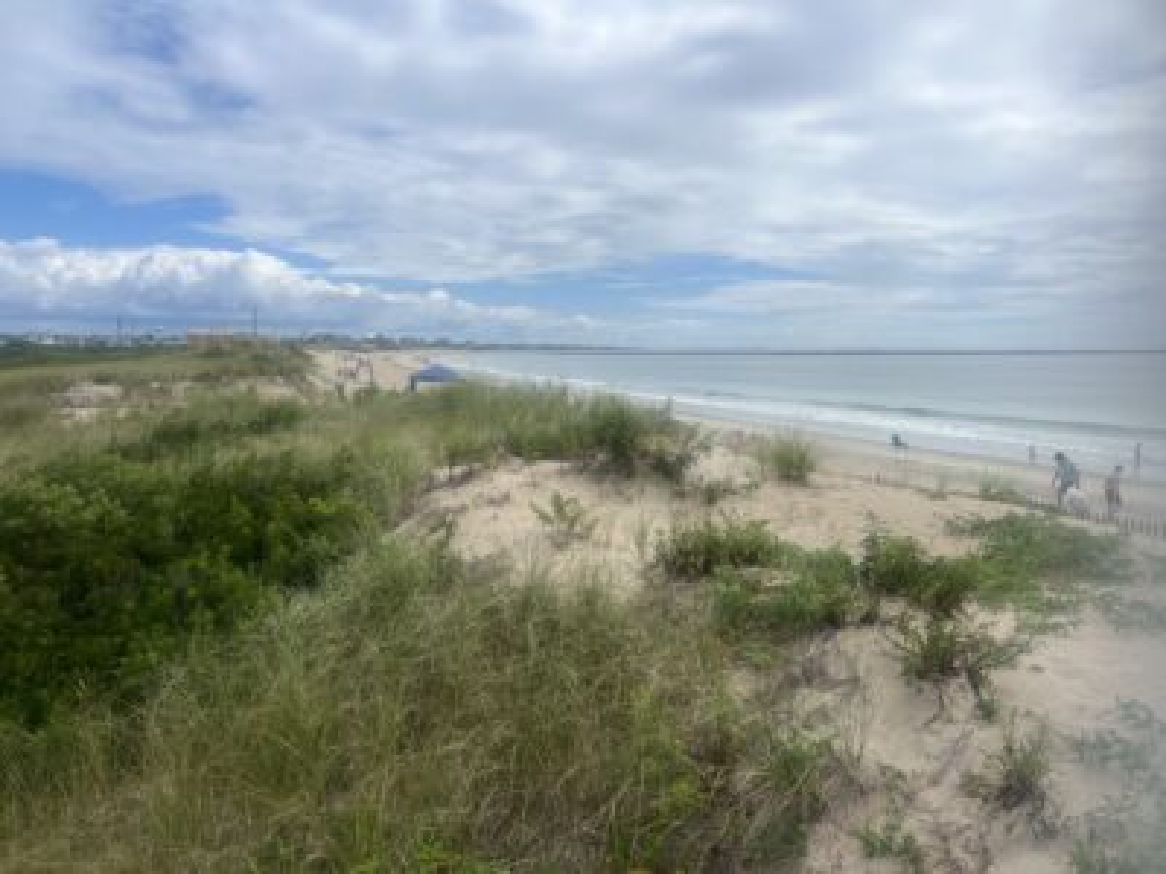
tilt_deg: -6.7
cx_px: 583
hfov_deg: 67.3
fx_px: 876
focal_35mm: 26
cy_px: 437
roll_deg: -0.5
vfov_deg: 53.1
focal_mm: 5.7
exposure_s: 1/8696
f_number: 1.5
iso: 50
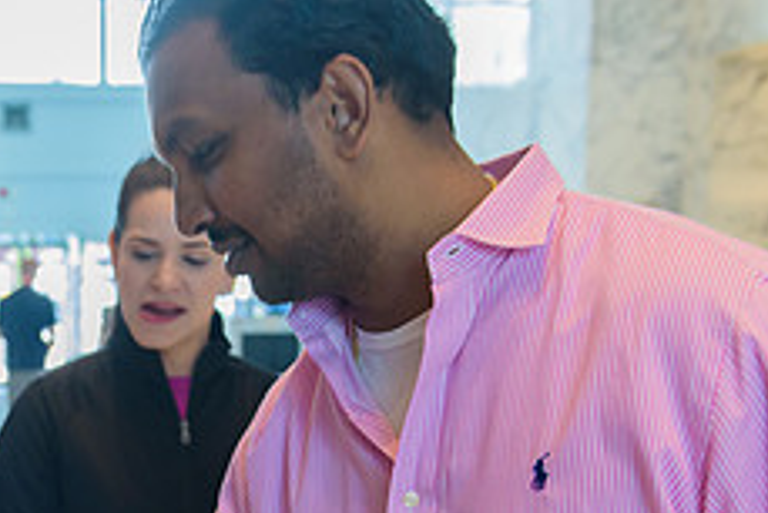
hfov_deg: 24.3
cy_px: 511
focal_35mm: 81
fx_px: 1729
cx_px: 77
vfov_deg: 16.5
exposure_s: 1/125
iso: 1600
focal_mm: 32
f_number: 3.2
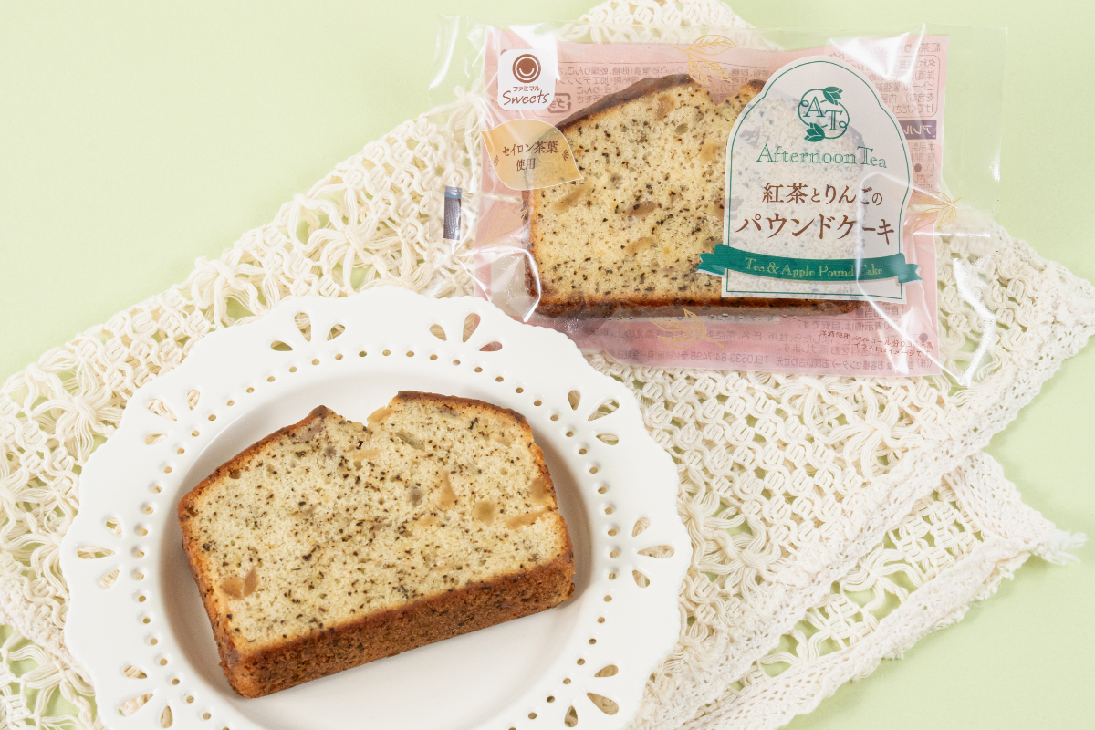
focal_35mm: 70
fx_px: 2129
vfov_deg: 19.5
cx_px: 548
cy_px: 365
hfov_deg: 28.8
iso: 2500
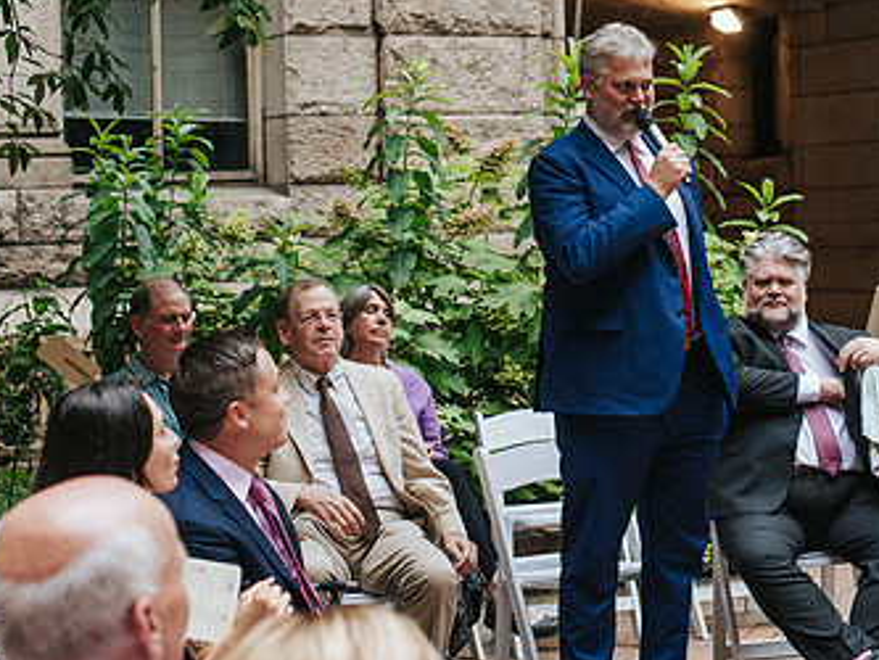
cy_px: 138
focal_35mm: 93
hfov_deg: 21.0
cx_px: 608
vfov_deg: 15.8
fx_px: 2362
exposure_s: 1/400
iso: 800
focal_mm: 50
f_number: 4
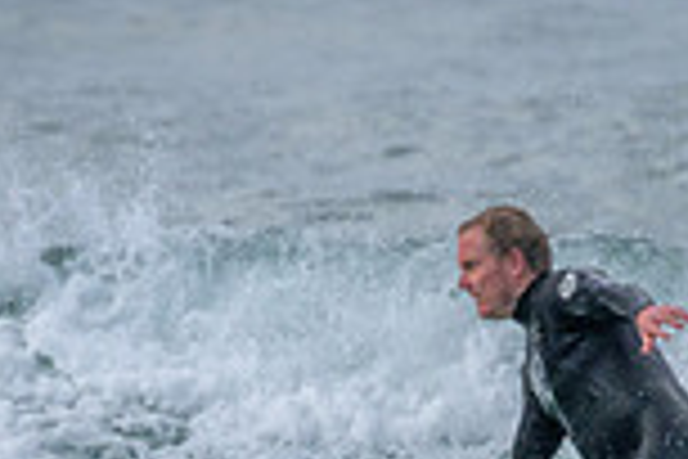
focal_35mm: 3041
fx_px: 58112
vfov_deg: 0.5
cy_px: 556
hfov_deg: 0.7
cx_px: 423
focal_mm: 800
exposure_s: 1/1250
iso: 2000
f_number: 11
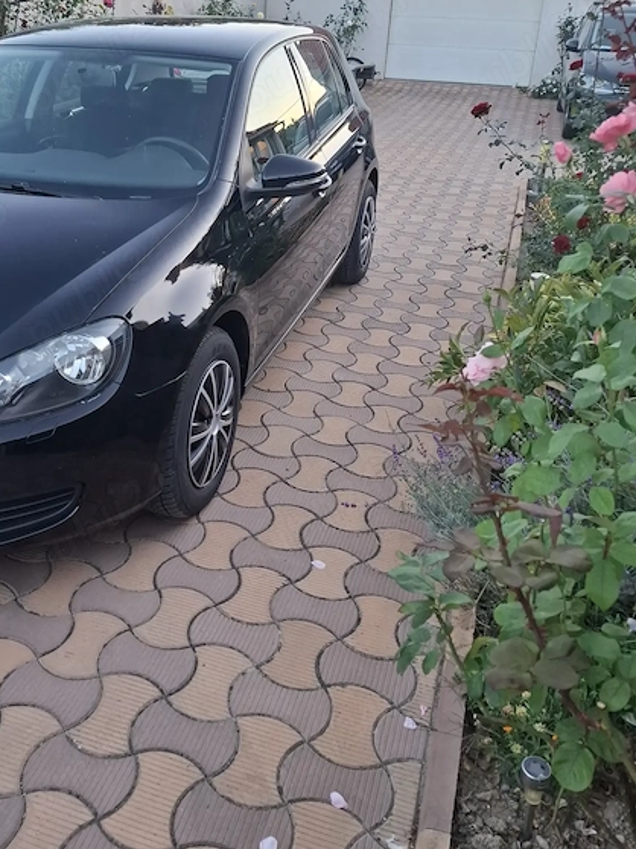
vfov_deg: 54.8
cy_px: 324
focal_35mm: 33
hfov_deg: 42.5
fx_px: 809
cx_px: 230
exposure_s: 1/100
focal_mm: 5.54
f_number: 1.8
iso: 64
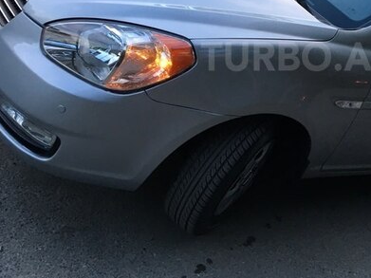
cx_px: 298
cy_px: 56
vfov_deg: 29.0
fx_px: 525
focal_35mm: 49
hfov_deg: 37.5
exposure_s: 1/33
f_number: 2.2
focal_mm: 4.15
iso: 40
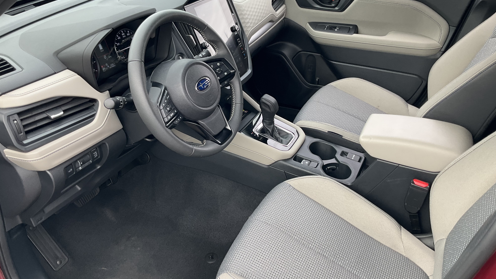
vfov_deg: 36.7
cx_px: 248
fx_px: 421
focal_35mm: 32
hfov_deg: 61.0
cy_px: 128
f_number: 1.8
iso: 25
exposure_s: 1/122
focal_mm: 3
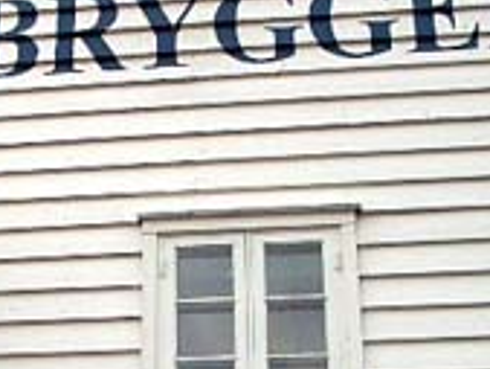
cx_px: -35
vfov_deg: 13.5
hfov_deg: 17.5
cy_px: 293
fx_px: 1544
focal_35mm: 109
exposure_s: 1/500
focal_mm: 6.8
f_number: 4.6
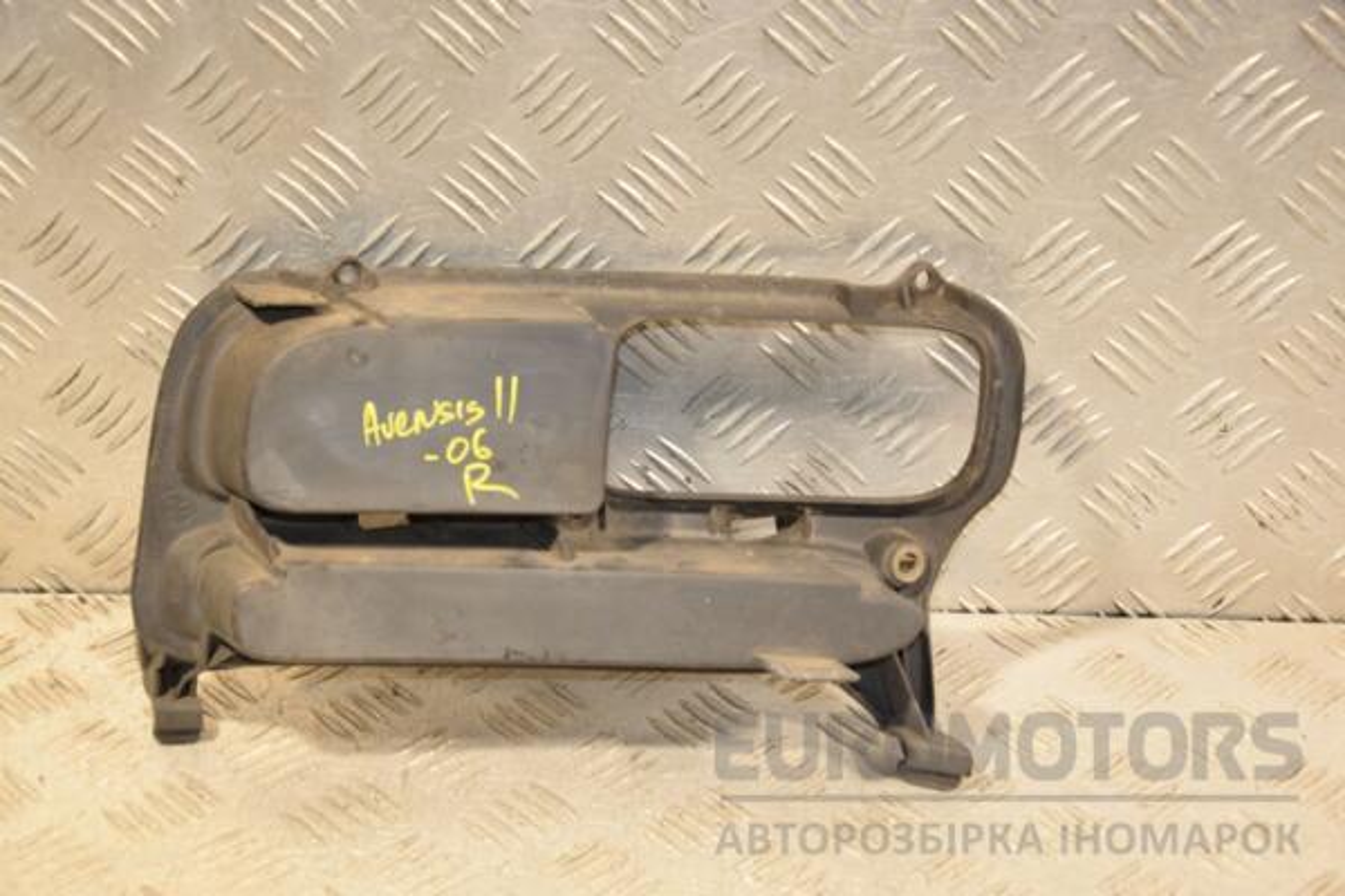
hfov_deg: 27.0
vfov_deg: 18.2
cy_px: 448
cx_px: 672
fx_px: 2802
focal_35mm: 75
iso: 800
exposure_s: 1/160
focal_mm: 50
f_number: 5
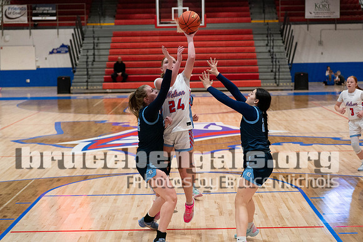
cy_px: 121
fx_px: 741
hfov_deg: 27.5
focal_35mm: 73
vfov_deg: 18.6
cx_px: 182
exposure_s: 1/1000
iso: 5000
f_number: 2.8
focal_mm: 70
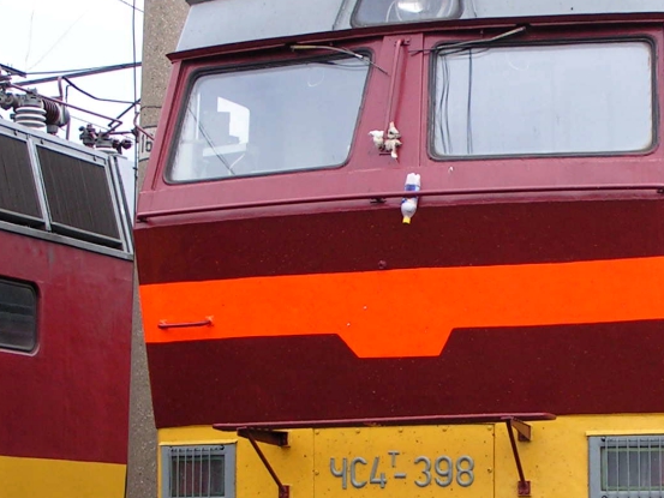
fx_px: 2456
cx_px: 550
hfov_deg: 15.3
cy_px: 347
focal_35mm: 128
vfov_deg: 11.6
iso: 50
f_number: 4
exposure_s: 1/250
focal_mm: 9.9
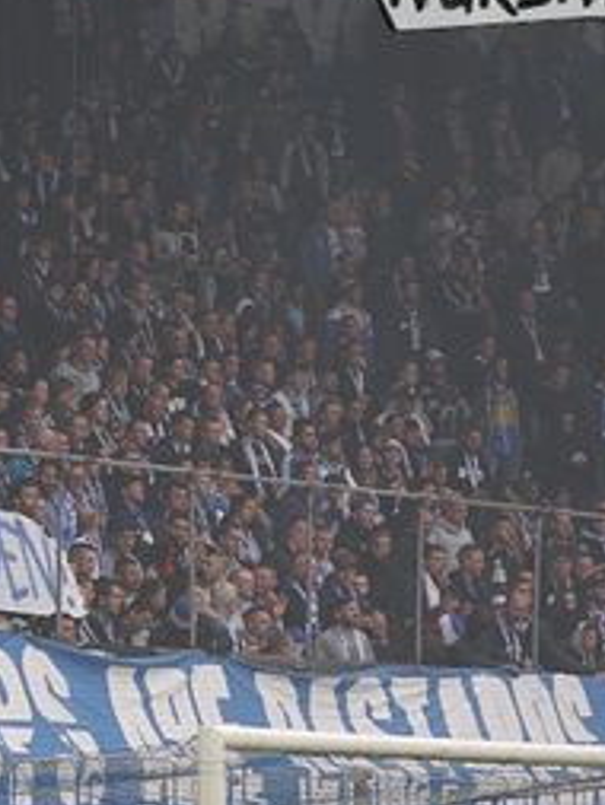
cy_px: 581
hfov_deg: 3.9
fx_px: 8801
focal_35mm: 378
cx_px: 13
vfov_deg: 5.2
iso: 100
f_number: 4.5
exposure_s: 1/400
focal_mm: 84
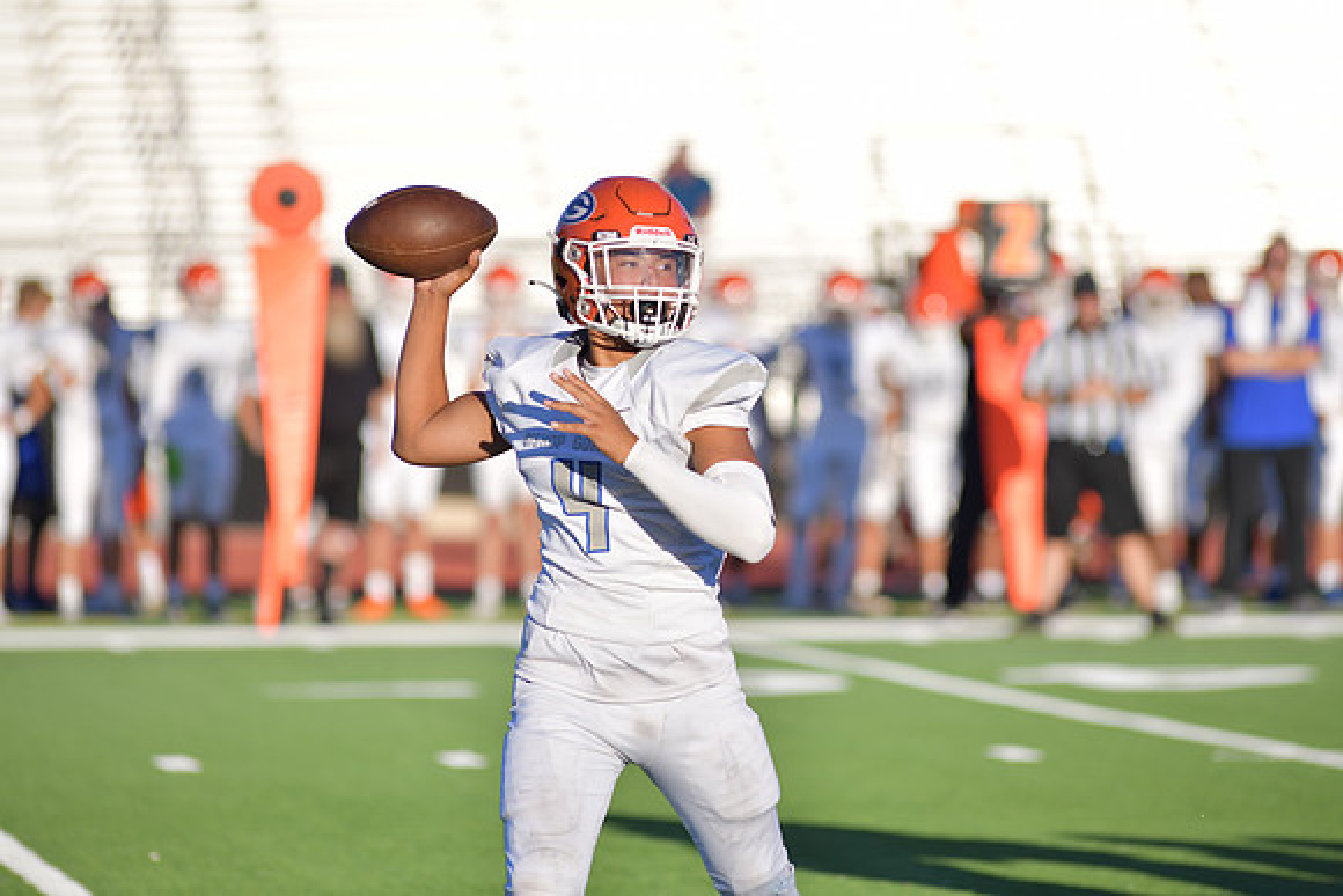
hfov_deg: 6.9
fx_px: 11194
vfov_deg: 4.6
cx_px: 672
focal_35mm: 300
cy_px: 448
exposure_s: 1/3200
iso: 320
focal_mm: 300
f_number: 5
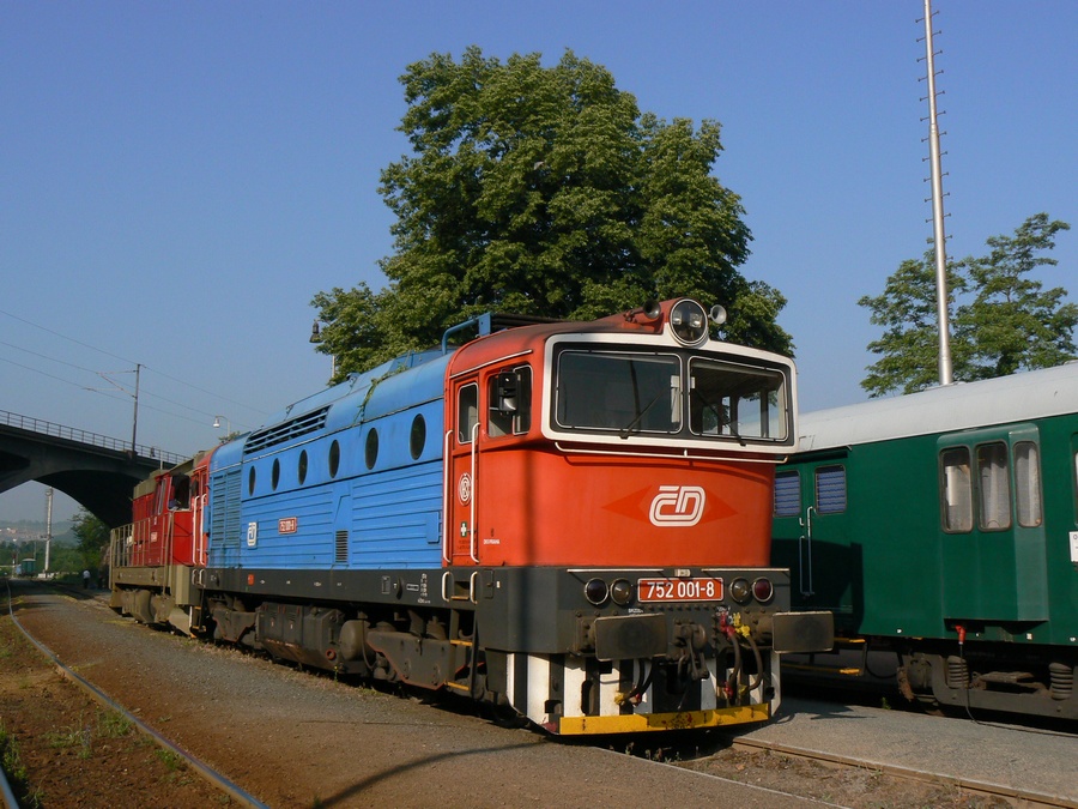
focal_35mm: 40
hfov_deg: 46.8
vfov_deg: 36.0
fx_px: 1246
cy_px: 404
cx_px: 539
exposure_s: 1/1000
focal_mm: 6.6
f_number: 4.5
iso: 100
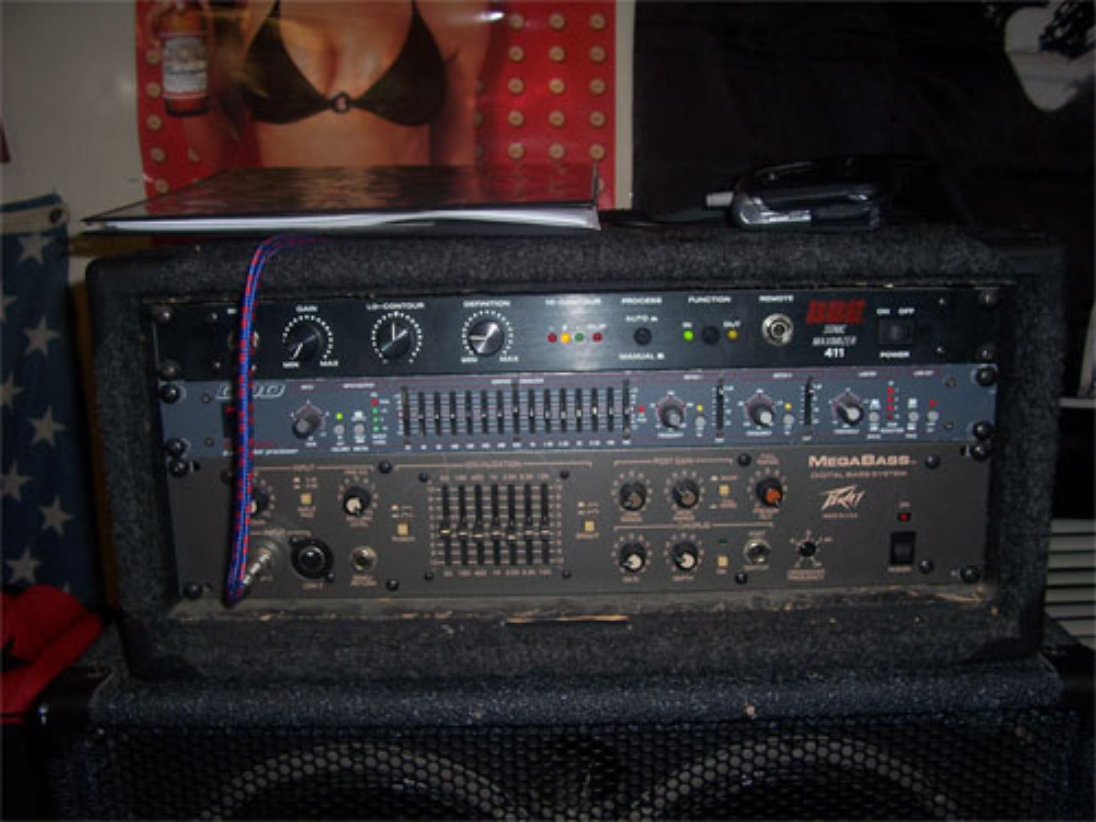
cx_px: 548
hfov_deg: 54.0
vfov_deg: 41.8
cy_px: 411
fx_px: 1076
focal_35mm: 34
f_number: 2.7
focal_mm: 5.6
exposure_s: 1/60
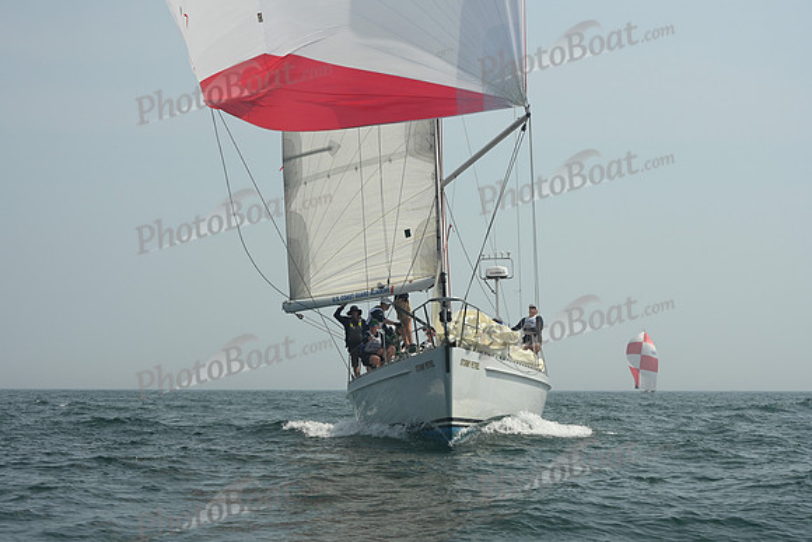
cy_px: 271
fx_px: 2143
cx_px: 406
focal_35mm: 95
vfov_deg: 14.4
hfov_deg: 21.5
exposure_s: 1/1250
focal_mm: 95
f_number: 10
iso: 320
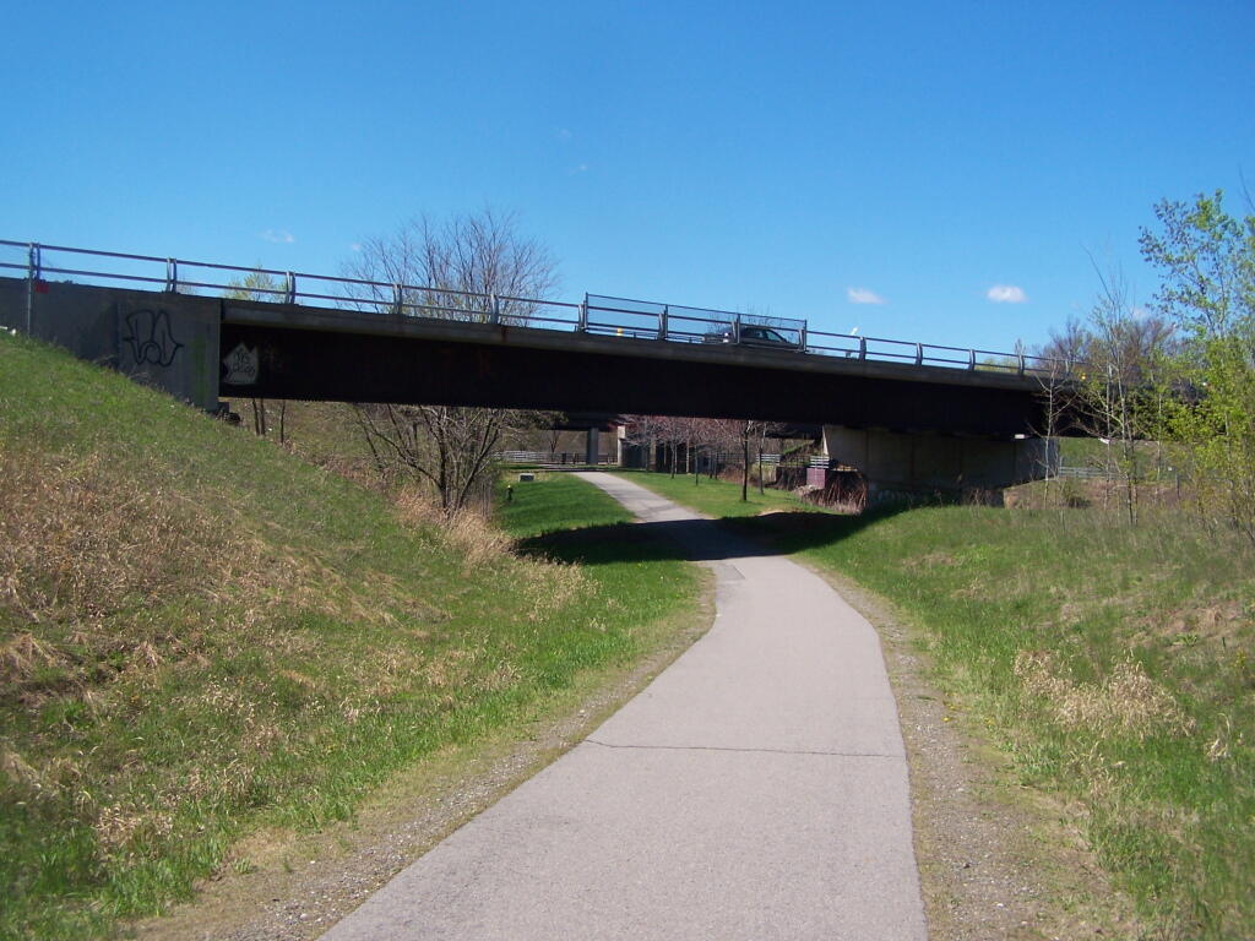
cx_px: 628
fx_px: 1378
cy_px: 470
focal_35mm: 38
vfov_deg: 37.7
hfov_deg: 49.0
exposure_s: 1/800
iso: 80
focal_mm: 6.3
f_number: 4
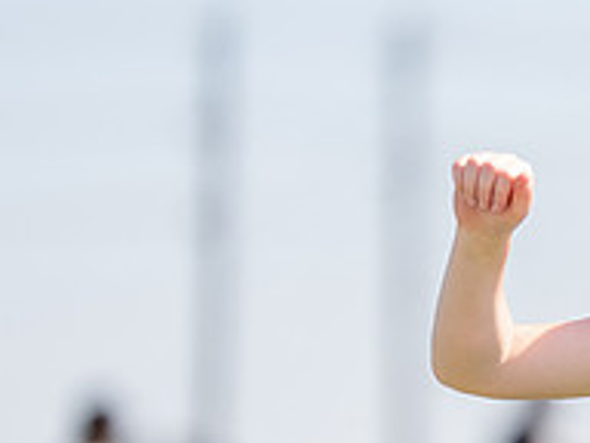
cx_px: 815
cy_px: 376
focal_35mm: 570
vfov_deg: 2.6
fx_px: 9715
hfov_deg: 3.5
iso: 200
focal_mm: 159
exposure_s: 1/2500
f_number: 2.8
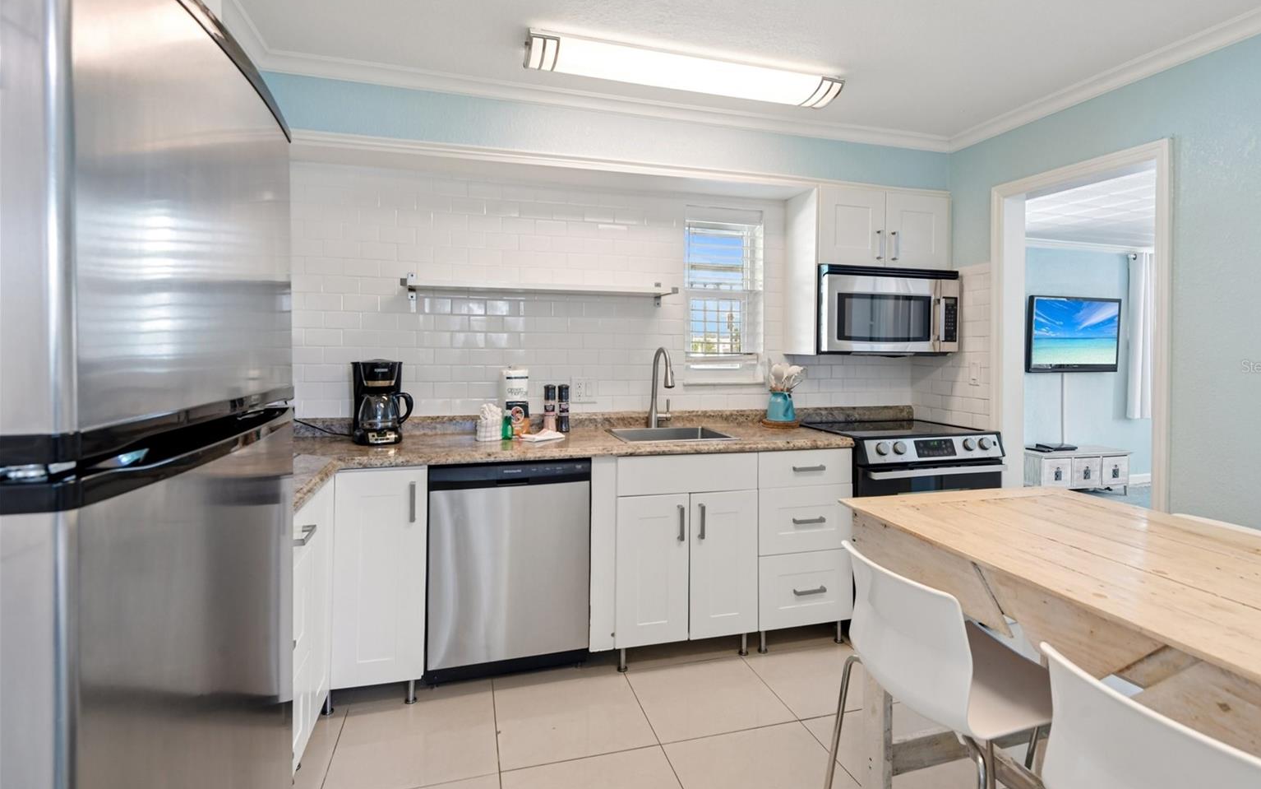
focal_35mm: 17
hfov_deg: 94.3
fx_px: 584
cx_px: 657
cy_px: 366
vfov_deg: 67.9
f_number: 8
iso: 400
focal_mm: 16
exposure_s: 1/25
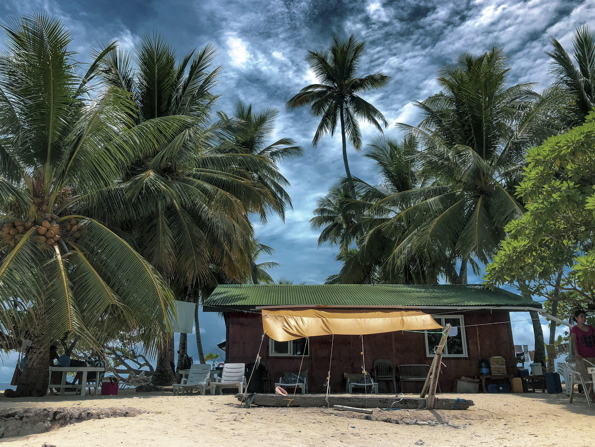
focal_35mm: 28
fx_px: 481
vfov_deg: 49.7
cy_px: 224
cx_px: 298
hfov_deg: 63.4
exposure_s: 1/4000
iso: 25
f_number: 1.8
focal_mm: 4
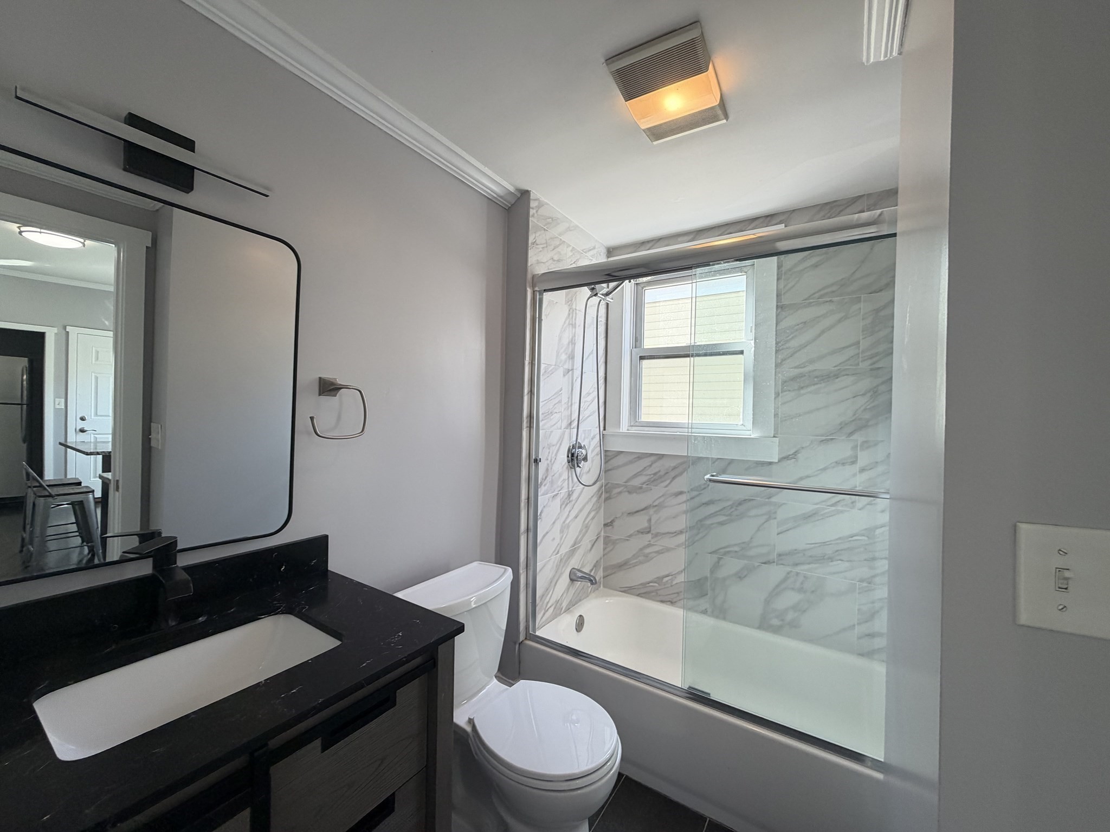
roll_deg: -0.6
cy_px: 416
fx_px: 449
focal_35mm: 14
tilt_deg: +0.5
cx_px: 555
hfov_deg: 102.1
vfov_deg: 85.7
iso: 100
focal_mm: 2.22
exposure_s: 1/120
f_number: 2.2
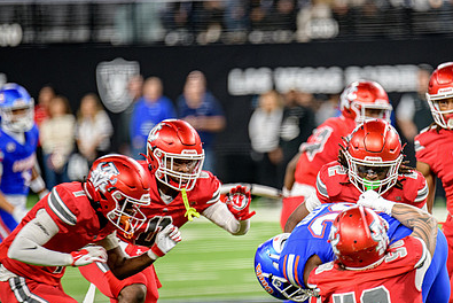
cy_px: 211
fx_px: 5541
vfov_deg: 3.1
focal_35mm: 440
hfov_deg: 4.7
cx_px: 328
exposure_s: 1/400
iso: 1250
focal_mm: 300
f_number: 2.8
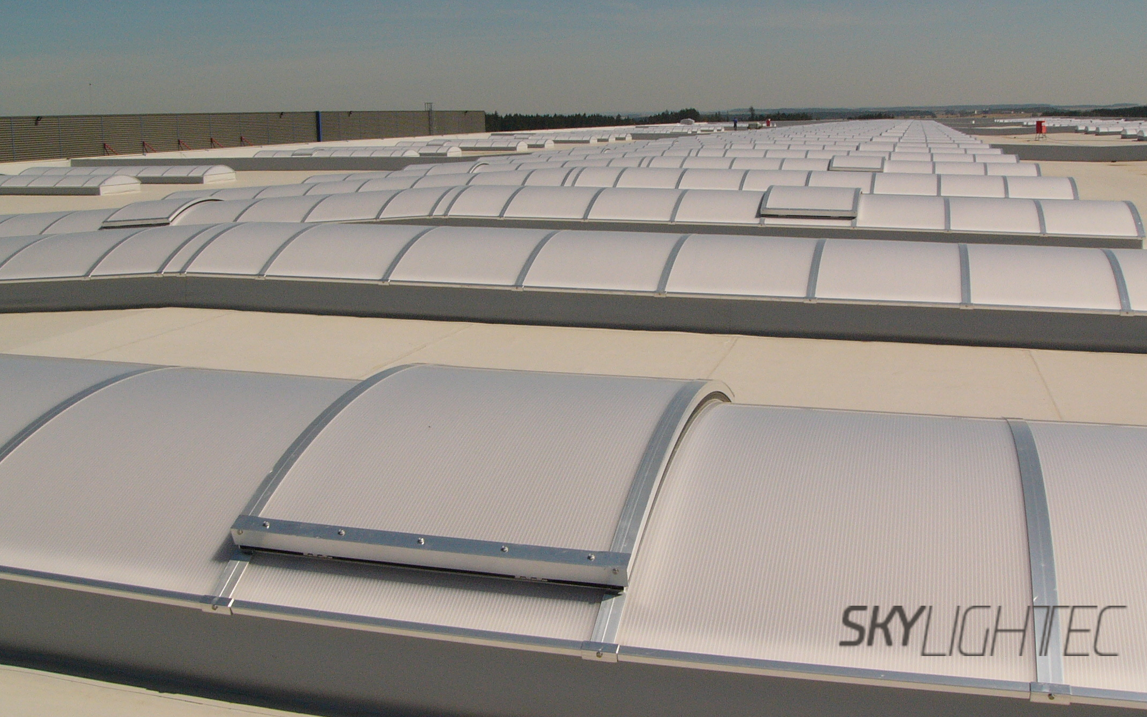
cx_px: 583
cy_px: 284
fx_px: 1282
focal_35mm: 41
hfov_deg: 48.2
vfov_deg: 31.2
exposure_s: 1/1000
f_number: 7.3
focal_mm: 6
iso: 100
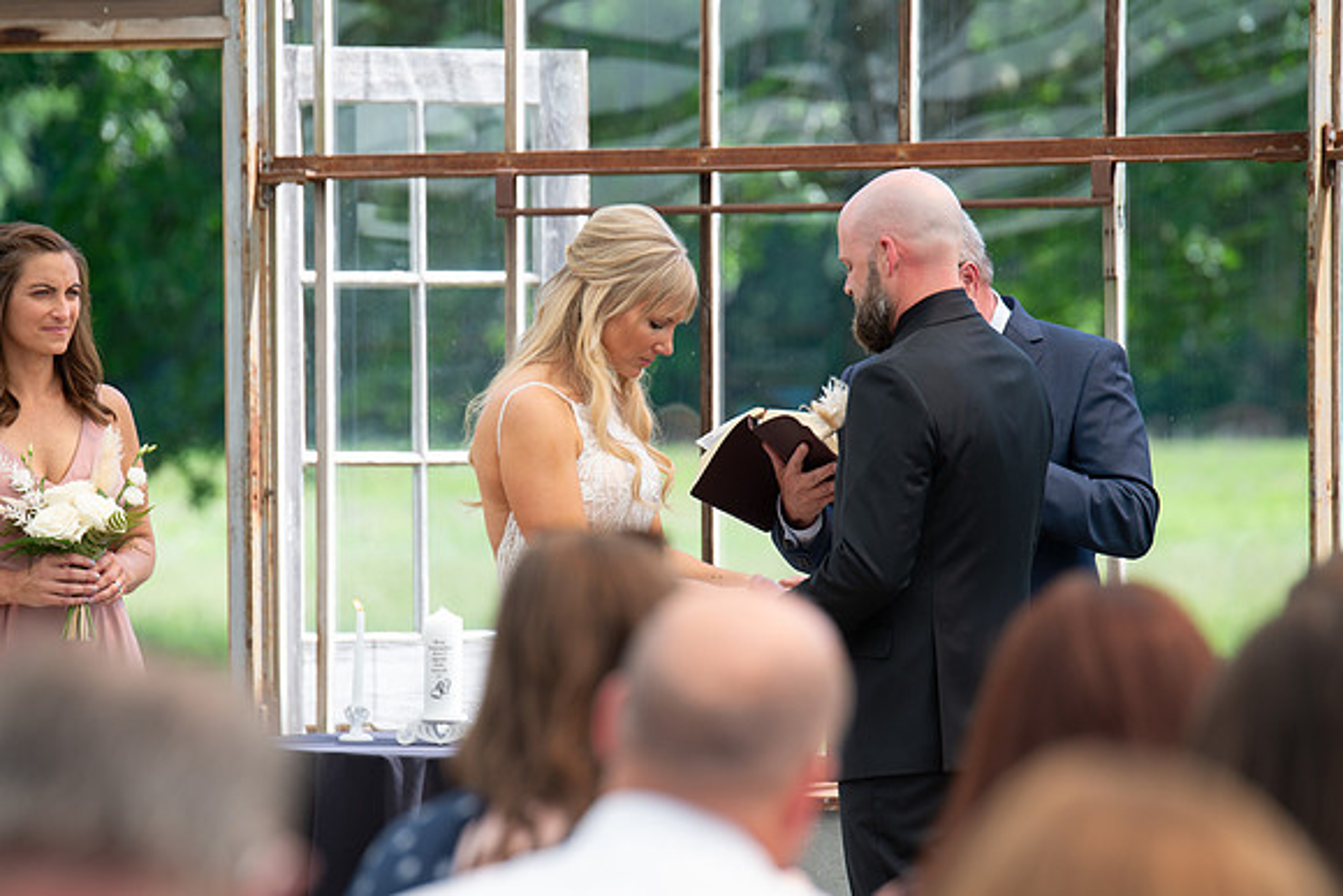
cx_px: 643
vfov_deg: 6.4
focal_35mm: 215
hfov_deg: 9.6
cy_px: 447
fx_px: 8017
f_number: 4.5
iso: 160
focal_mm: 200
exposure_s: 1/250
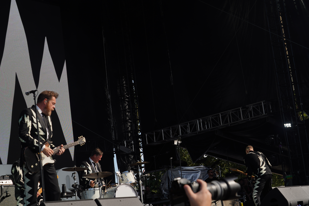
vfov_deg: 20.9
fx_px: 558
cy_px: 103
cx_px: 154
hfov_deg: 31.0
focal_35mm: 65
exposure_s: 1/320
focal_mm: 65
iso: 100
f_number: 8
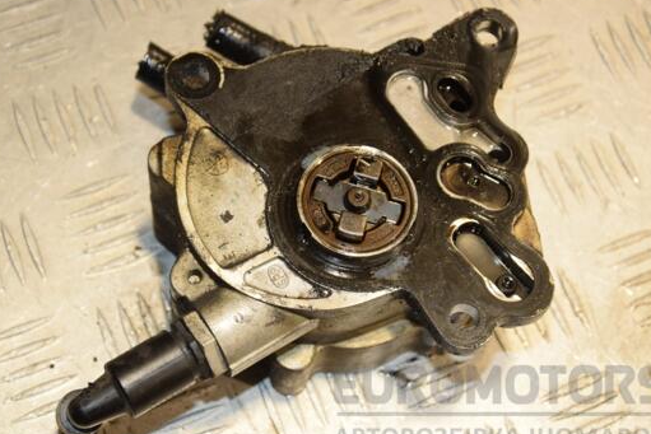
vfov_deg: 15.5
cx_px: 310
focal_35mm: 88
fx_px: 1592
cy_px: 215
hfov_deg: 23.1
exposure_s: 1/200
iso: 800
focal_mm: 50
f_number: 6.3
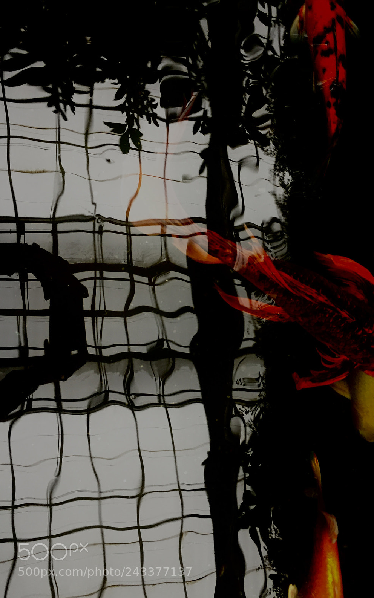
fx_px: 506
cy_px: 300
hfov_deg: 40.5
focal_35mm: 31
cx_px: 221
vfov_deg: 61.2
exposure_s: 1/30
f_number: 2.2
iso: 80
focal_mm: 4.15
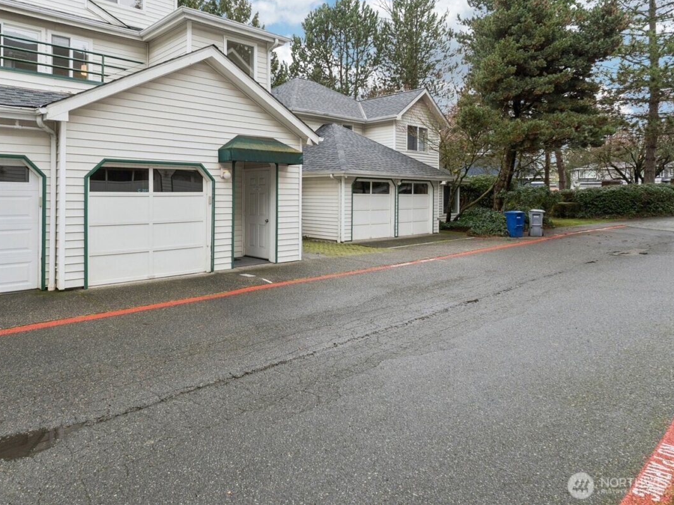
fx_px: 479
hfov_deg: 69.1
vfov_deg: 55.3
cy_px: 211
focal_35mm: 25
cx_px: 252
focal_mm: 13
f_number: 9
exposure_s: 1/40
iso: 250
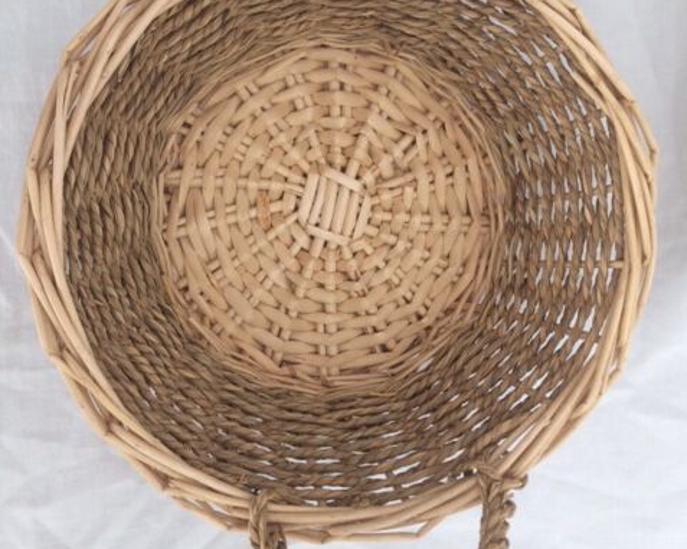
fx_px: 772
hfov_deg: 48.0
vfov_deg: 39.0
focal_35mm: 38
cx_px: 343
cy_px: 222
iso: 50
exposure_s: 1/100
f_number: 2.2
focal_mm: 4.15
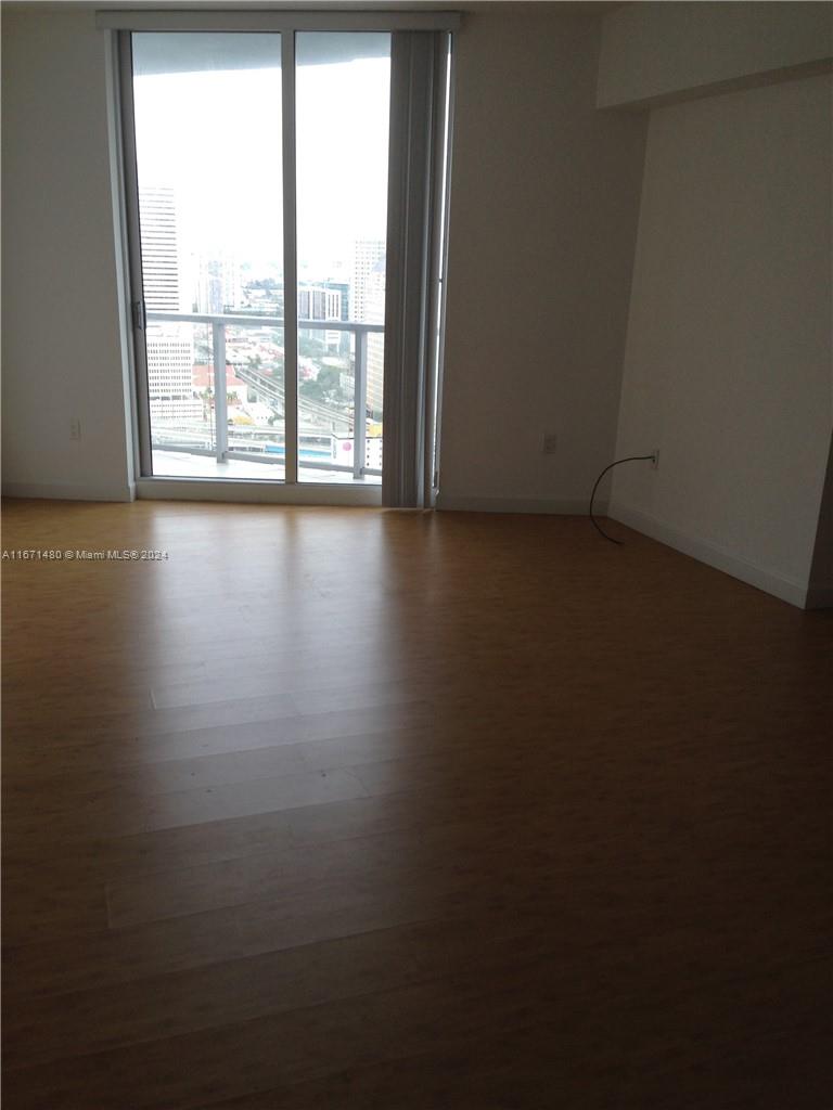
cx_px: 416
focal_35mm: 33
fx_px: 1059
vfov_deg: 55.4
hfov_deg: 42.9
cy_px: 555
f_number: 2.4
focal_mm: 4.12
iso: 50
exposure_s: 1/143
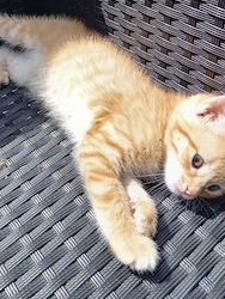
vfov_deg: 45.0
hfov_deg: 35.9
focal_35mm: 40
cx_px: 92
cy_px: 72
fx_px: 346
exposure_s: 1/526
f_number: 1.8
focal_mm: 4.65
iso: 50
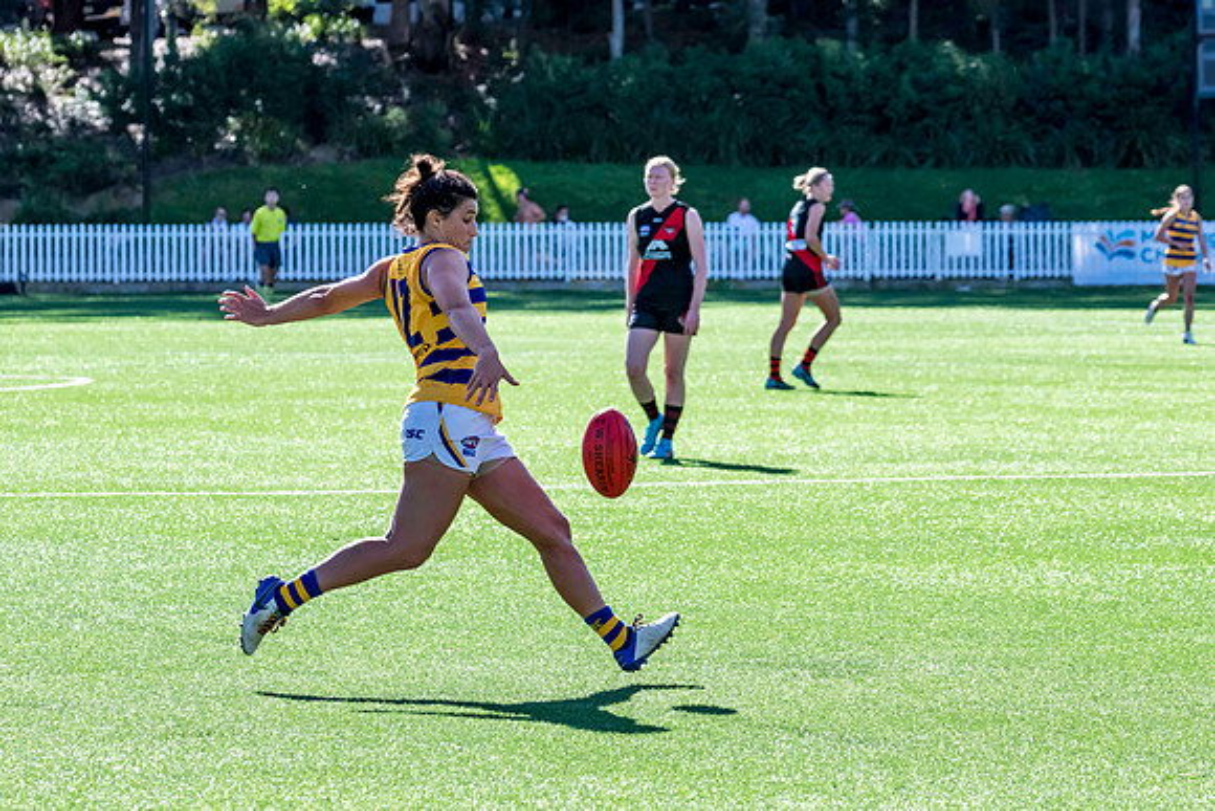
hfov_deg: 9.2
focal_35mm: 224
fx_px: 7566
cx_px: 551
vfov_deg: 6.1
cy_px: 339
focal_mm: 170
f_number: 8
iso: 800
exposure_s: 1/1600
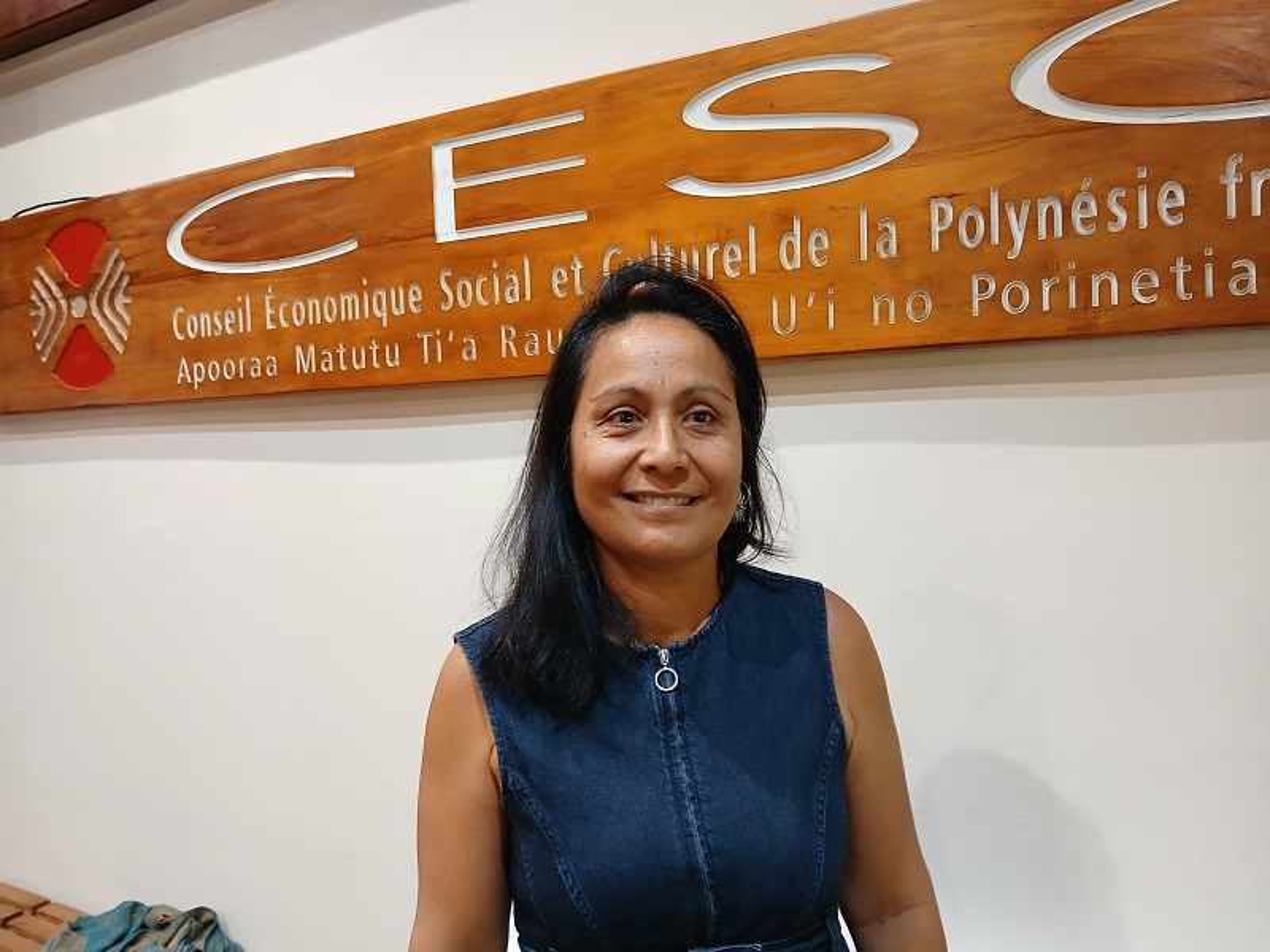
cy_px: 476
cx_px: 635
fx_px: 954
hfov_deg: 67.3
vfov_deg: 53.1
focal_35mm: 26
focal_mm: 3.98
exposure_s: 1/30
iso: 250
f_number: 1.8
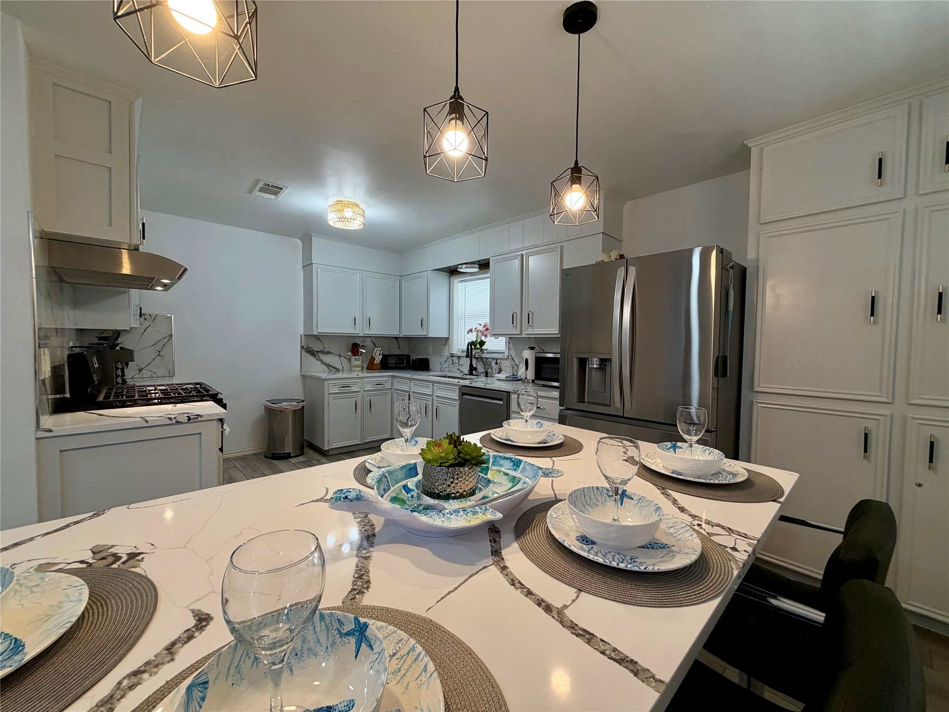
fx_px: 384
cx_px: 474
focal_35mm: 14
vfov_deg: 85.7
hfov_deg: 102.1
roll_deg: -0.7
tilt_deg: -1.8
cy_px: 356
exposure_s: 1/120
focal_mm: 2.22
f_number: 2.2
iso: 250
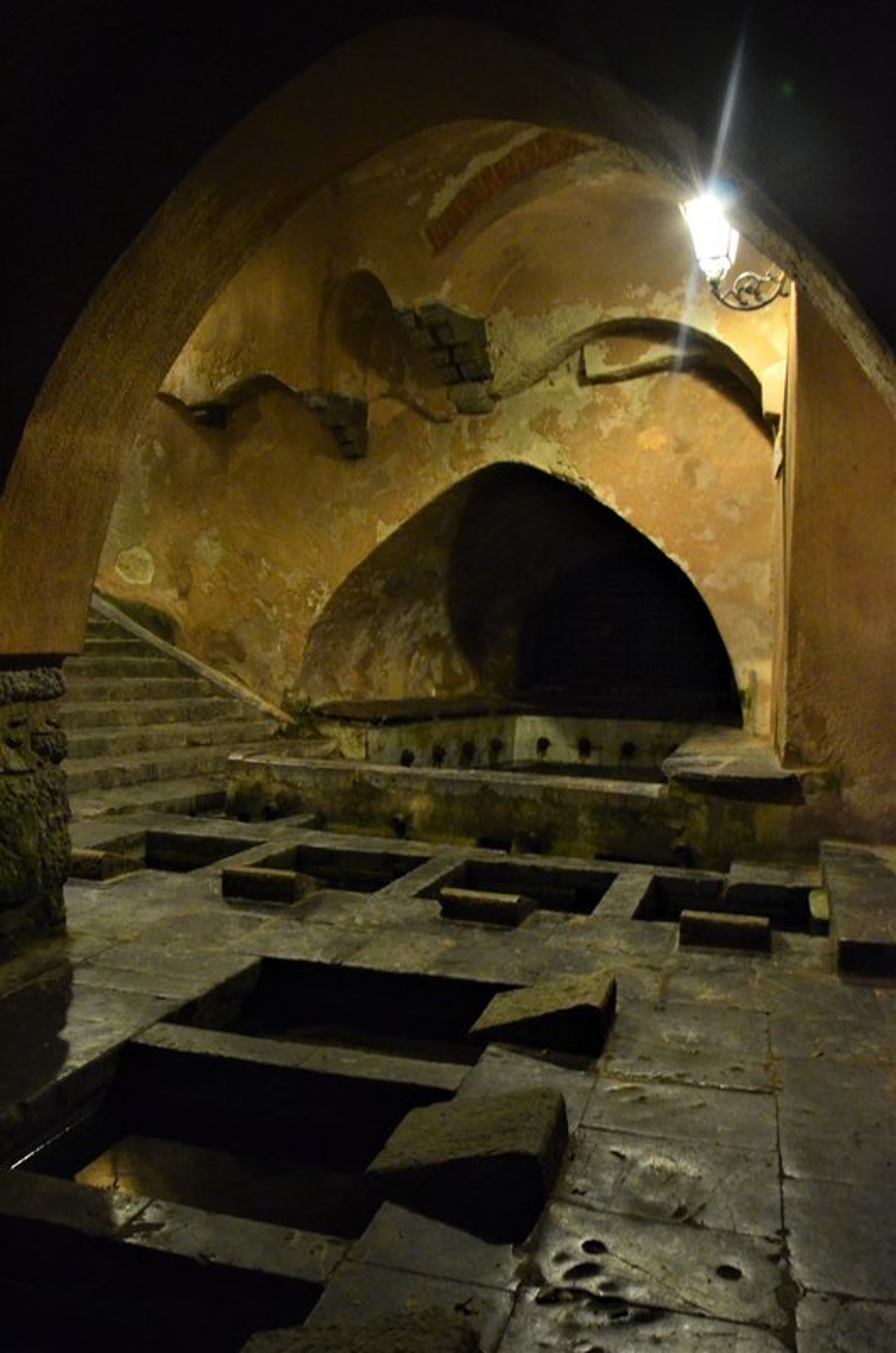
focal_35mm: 27
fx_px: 1012
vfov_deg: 67.5
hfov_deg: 47.7
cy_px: 676
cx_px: 448
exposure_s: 1/25
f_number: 7.1
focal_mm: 18
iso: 6400
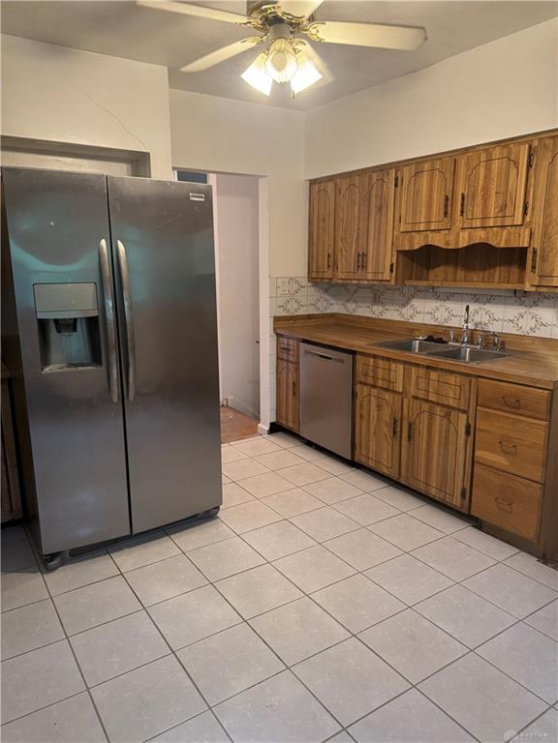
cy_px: 372
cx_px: 279
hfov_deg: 56.8
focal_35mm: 24
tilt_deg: -12.2
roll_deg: +0.0
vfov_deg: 71.6
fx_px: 516
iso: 400
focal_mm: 6.76
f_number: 1.78
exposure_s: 1/60
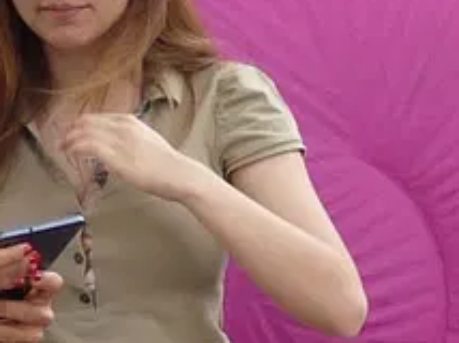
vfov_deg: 6.6
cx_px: 547
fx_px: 2901
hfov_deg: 8.9
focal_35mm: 219
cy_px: 615
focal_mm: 4.8
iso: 100
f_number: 2.8
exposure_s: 1/125
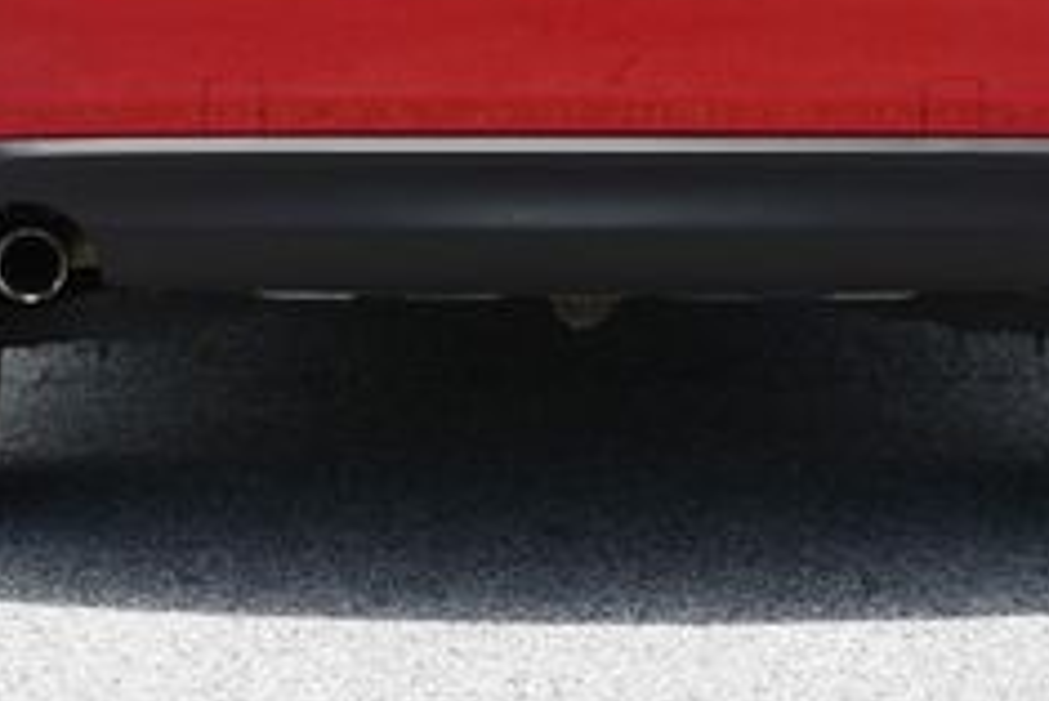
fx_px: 5394
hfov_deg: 11.1
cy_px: -188
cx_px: 549
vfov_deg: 7.4
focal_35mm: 185
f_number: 8
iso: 140
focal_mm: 34
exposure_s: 1/250
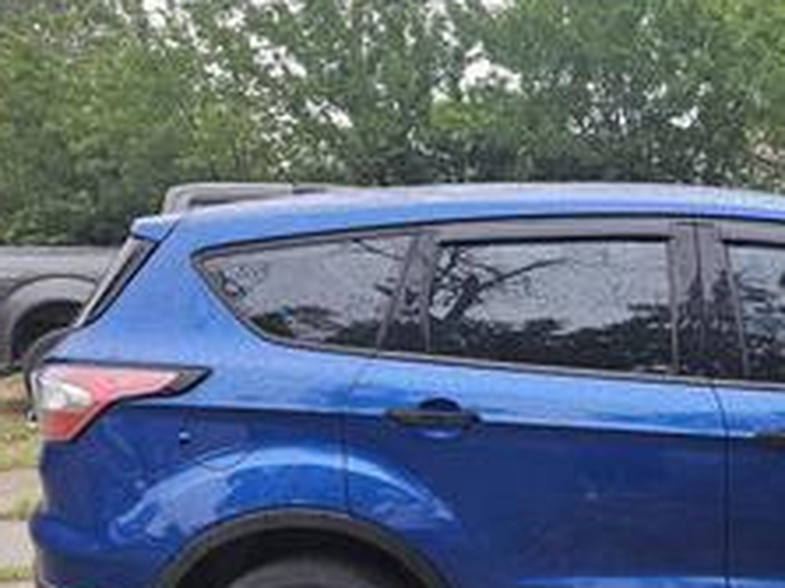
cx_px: 672
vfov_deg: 27.2
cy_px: 511
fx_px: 1179
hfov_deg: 35.2
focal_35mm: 52
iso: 200
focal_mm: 6.3
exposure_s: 1/120
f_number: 1.7
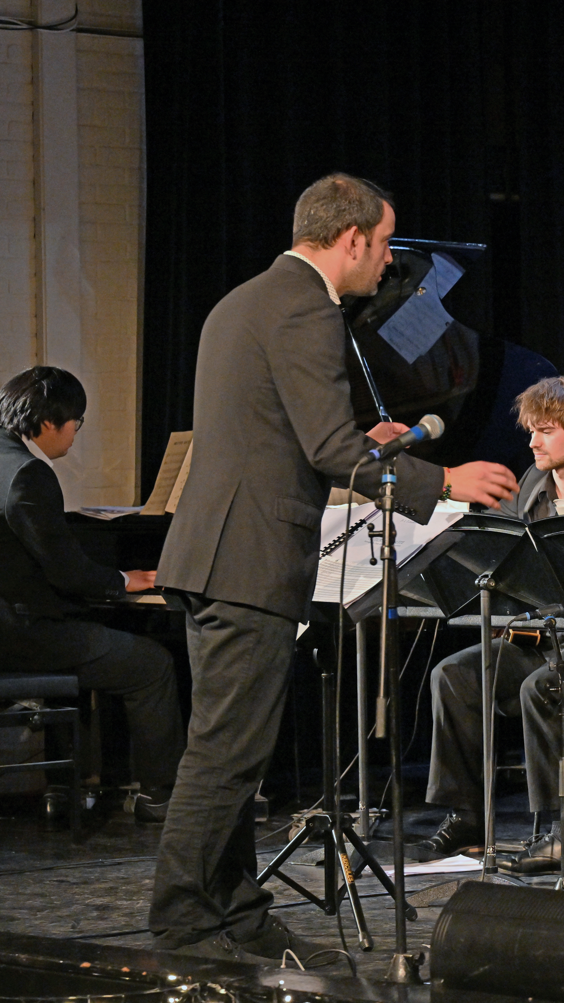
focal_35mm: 120
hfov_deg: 9.9
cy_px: 472
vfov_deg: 17.9
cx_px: 765
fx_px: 3190
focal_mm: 70
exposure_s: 1/100
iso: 3200
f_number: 4.5
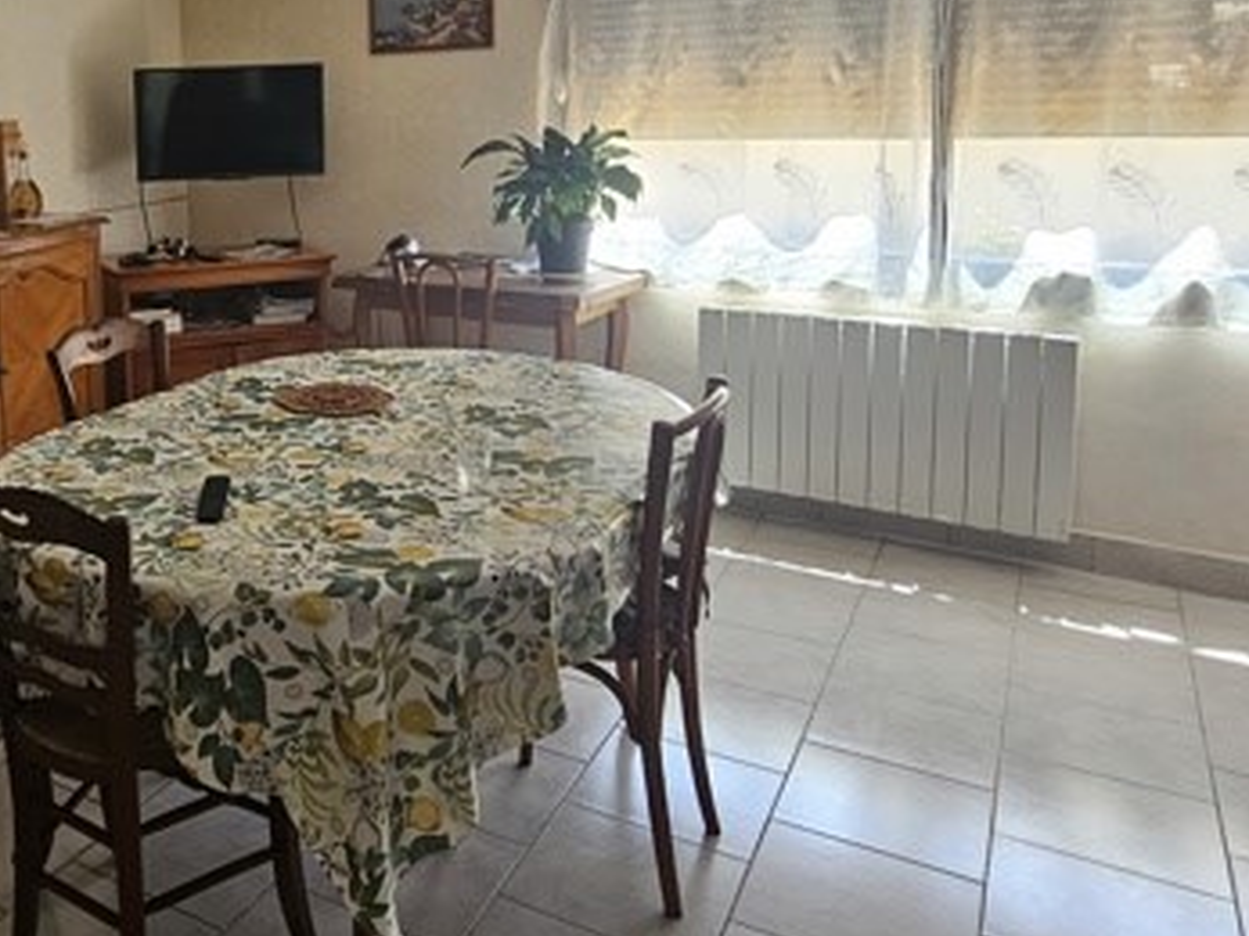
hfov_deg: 53.8
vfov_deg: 45.3
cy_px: 245
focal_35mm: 30
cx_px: 169
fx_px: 1082
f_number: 2.2
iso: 80
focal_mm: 2.2
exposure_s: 1/50
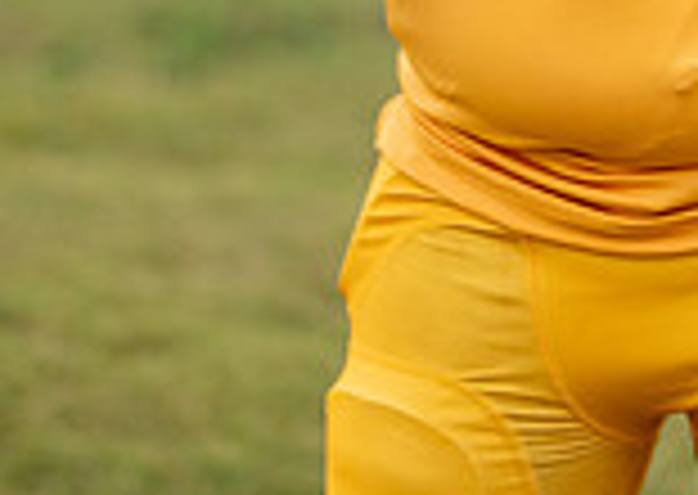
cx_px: 743
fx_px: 4312
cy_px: -501
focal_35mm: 218
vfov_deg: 6.4
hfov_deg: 9.2
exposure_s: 1/1250
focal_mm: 50
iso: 320
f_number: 1.2
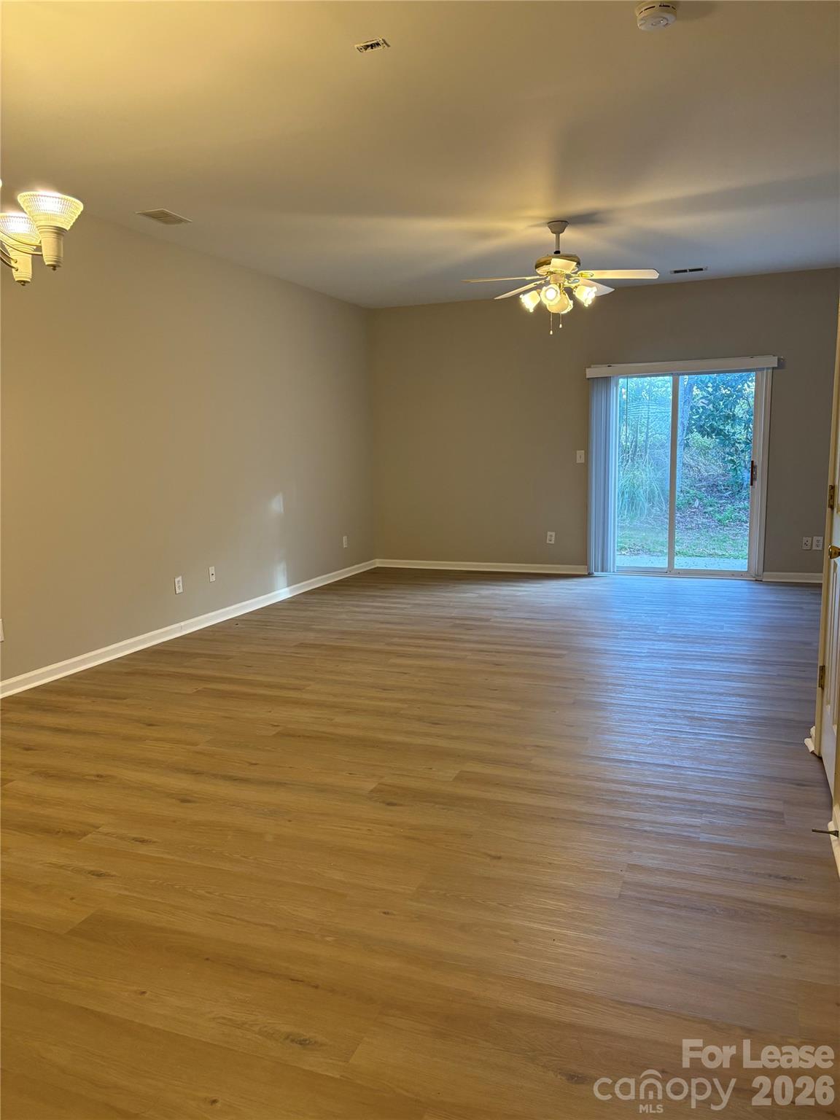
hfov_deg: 53.1
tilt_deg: -9.1
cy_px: 560
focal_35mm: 26
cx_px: 420
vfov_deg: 67.3
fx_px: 841
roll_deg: +2.1
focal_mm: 5.96
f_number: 1.6
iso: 160
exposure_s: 1/120
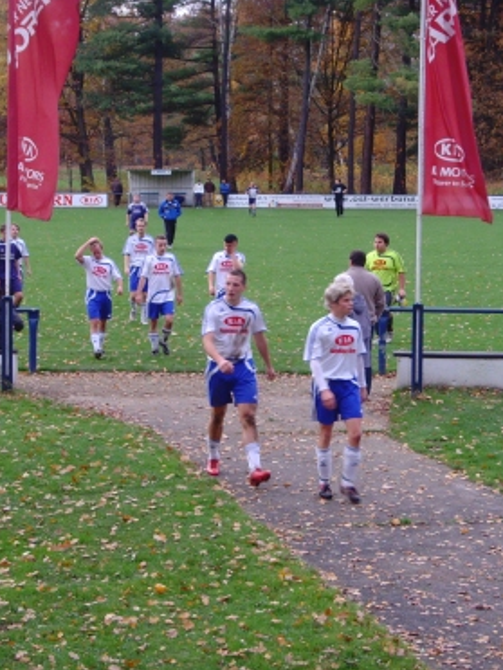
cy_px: 334
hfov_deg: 15.7
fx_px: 1821
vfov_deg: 20.9
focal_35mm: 94
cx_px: 220
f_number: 4.1
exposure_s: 1/60
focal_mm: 11.8
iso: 120
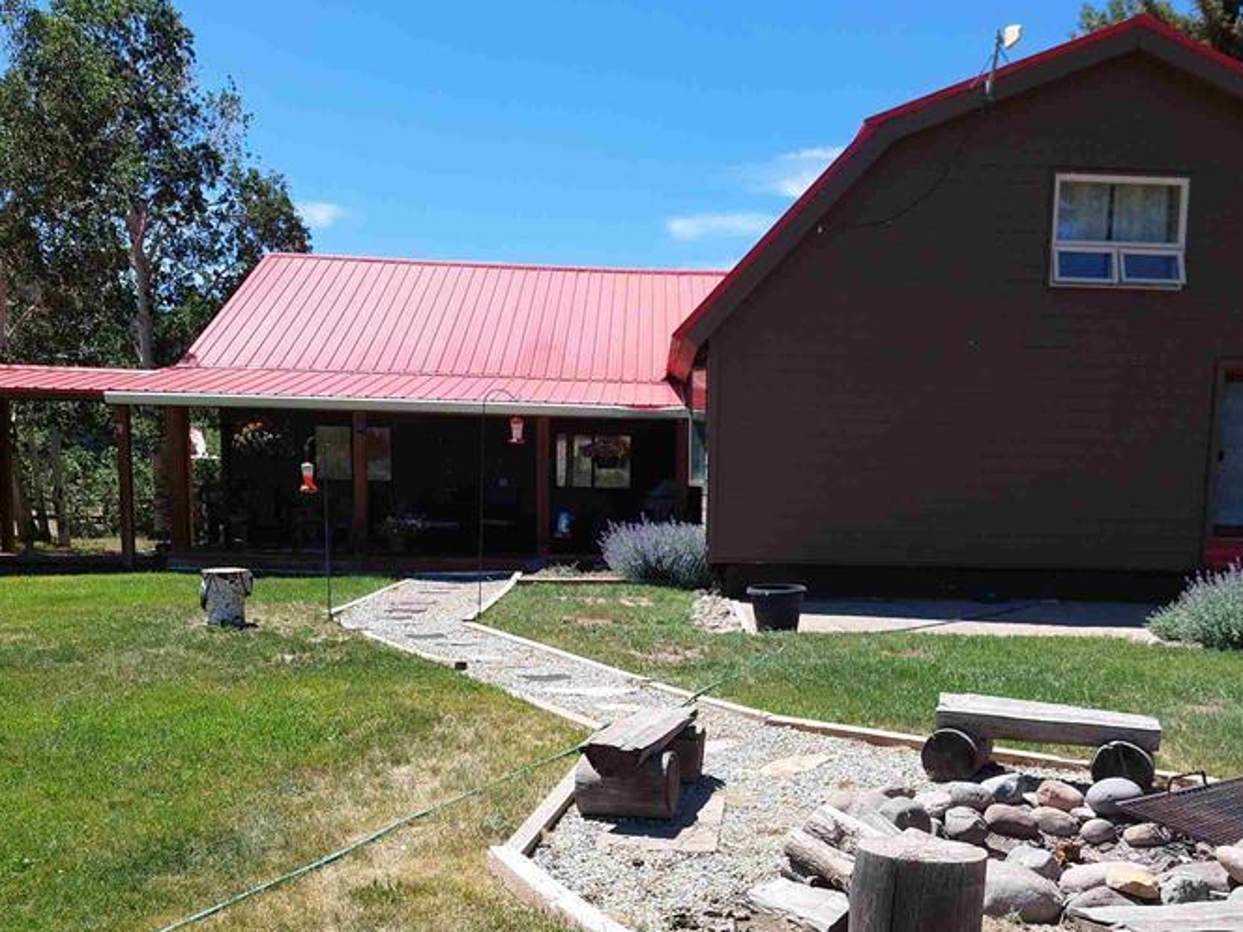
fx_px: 1329
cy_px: 668
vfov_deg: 37.9
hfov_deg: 49.8
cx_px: 741
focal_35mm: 37
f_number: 1.8
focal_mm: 5.23
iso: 40
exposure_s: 1/1187
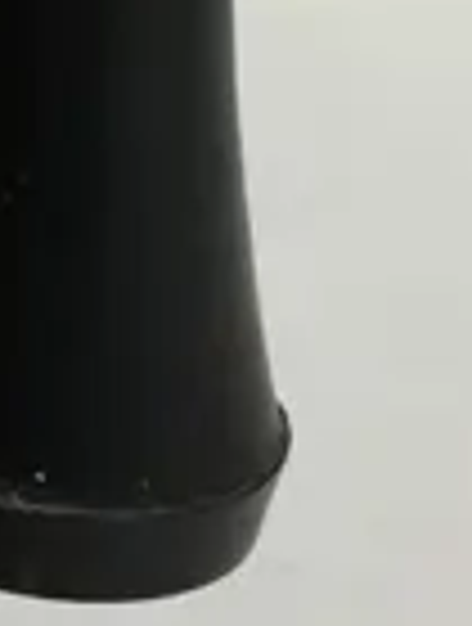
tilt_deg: -16.7
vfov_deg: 8.9
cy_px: -437
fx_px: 3855
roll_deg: +1.0
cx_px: -980
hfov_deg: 6.4
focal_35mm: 213
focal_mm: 4.15
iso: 40
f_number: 2.2
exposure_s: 1/17
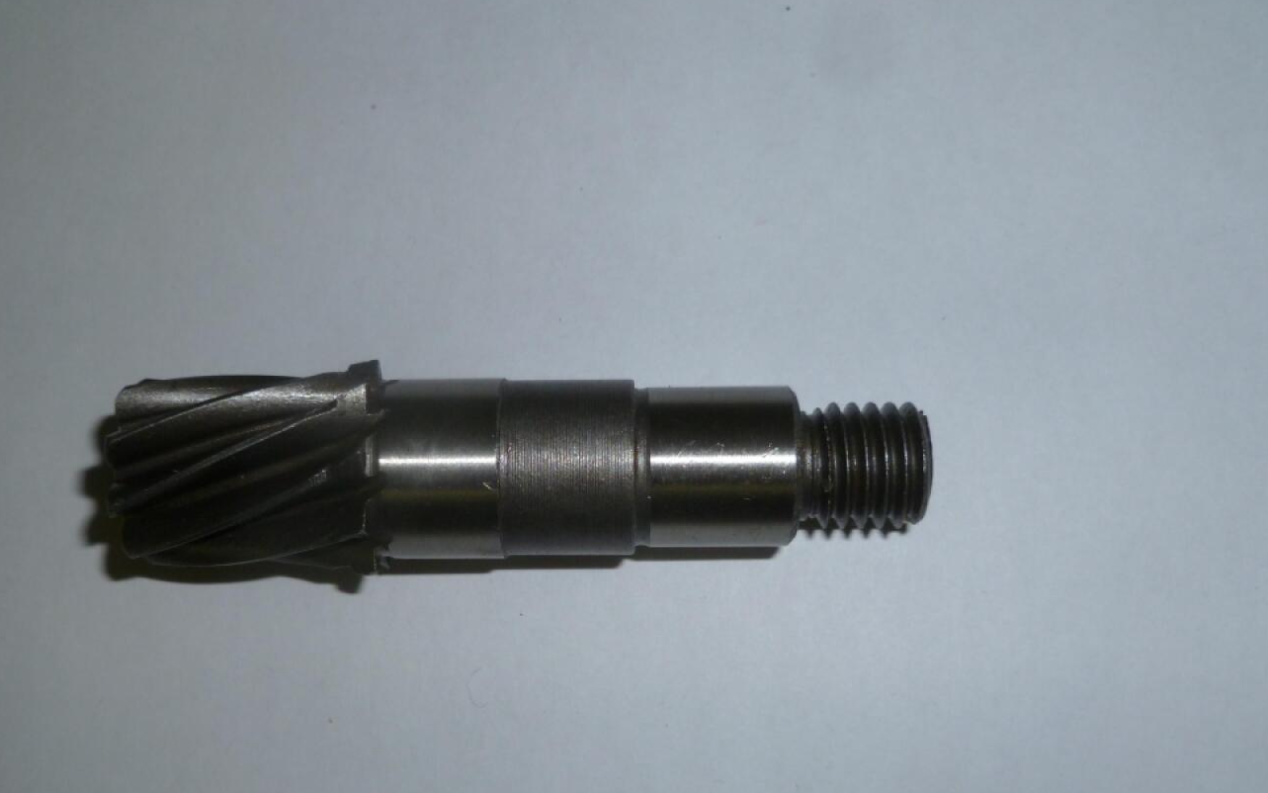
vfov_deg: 33.9
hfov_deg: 52.6
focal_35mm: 37
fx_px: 1279
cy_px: 566
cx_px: 544
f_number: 3.3
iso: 125
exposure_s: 1/30
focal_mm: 5
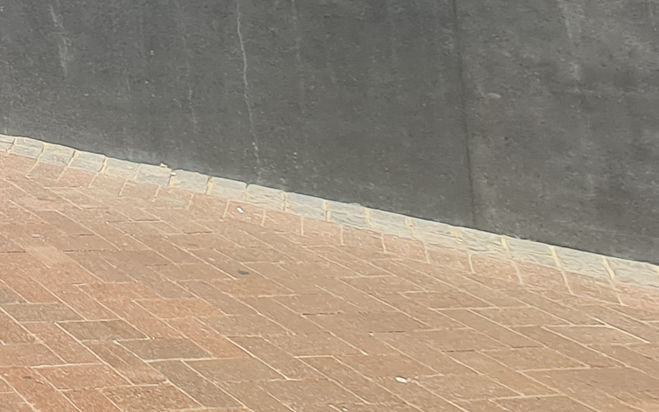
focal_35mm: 53
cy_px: -309
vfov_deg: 19.1
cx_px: -577
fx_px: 952
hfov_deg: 21.2
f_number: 2.2
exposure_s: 1/1120
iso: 50
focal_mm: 2.2
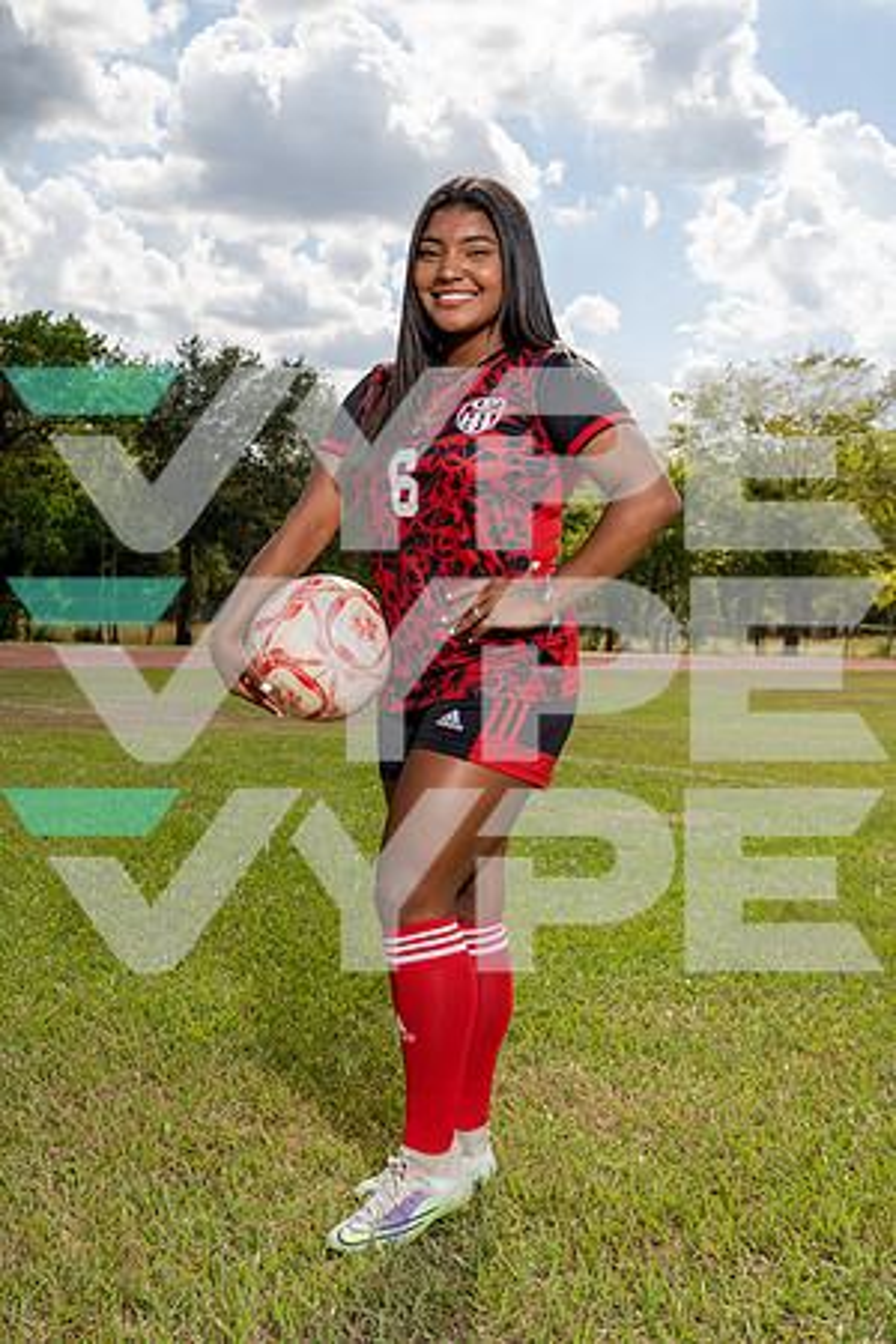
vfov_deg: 44.5
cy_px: 672
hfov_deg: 30.5
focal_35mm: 44
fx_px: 1643
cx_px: 448
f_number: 8
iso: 100
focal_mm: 44
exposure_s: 1/250
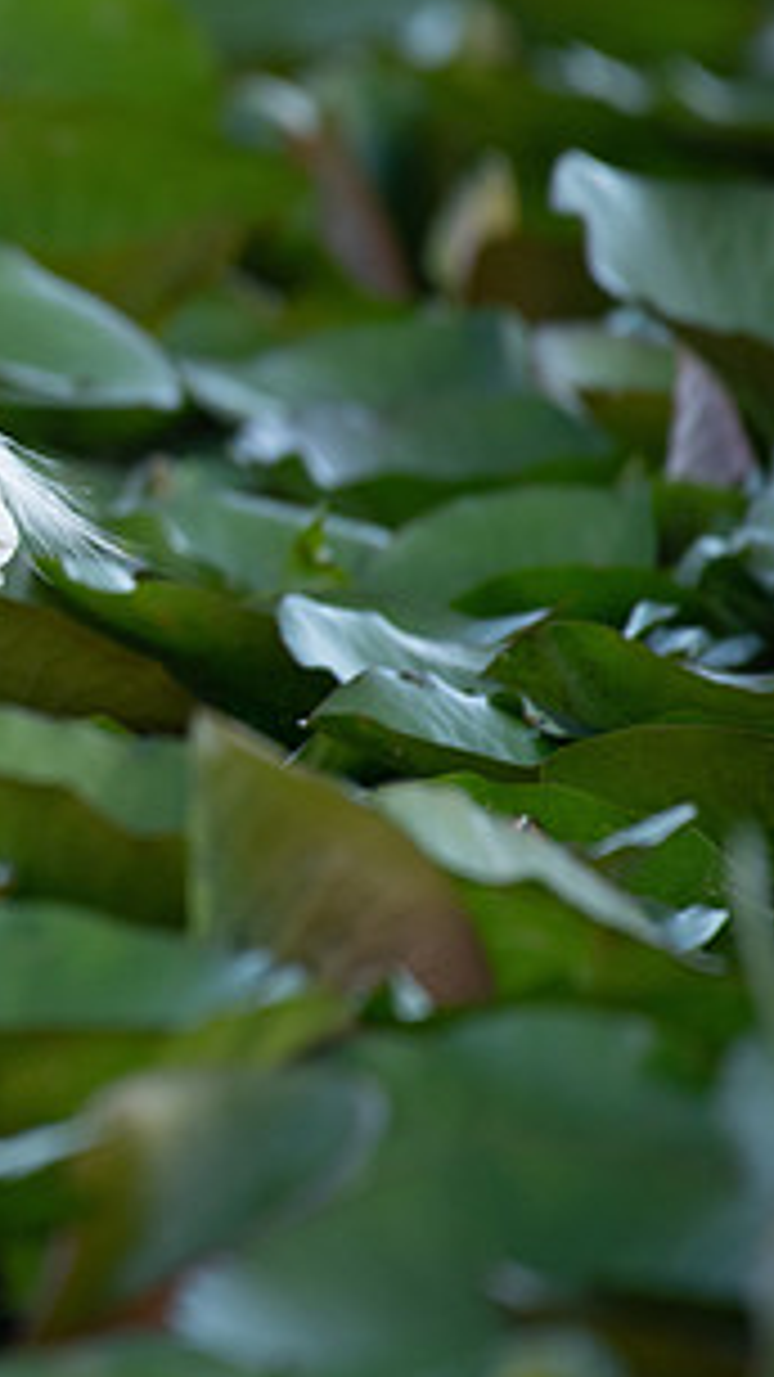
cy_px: 560
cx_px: -441
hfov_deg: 1.2
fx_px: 36251
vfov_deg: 2.2
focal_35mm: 993
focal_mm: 500
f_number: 5.6
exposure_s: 1/500
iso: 1000
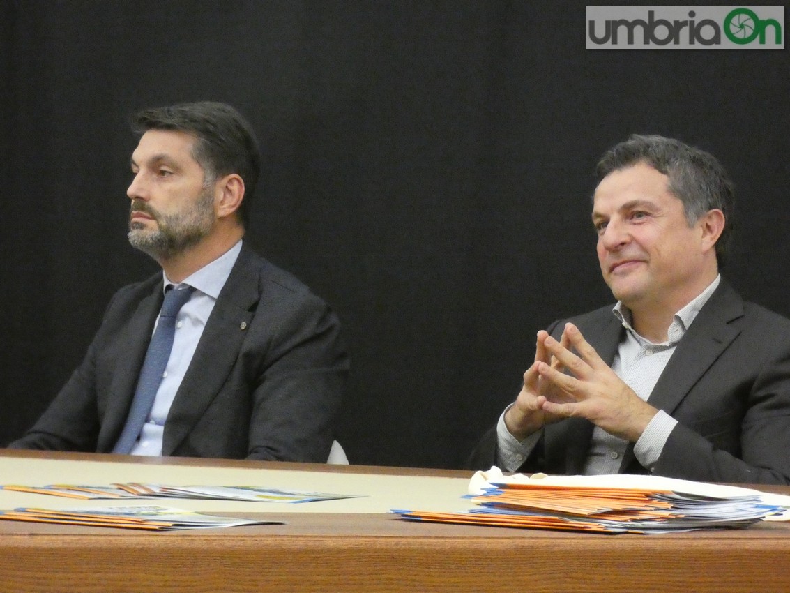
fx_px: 2511
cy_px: 296
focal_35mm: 110
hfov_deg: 17.9
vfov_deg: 13.5
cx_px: 395
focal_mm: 19.7
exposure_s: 1/60
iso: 3200
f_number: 5
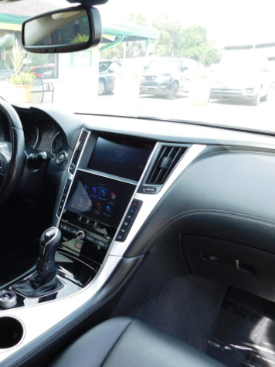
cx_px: 49
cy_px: 182
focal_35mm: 31
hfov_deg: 43.0
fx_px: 329
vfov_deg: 58.4
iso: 125
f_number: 3
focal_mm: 4
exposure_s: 1/100
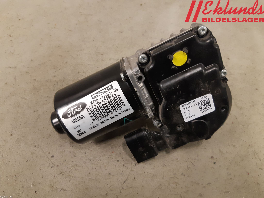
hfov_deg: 67.3
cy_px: 99
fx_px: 198
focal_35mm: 26
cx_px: 132
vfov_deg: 53.1
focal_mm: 3.93
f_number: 1.7
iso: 200
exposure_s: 1/50
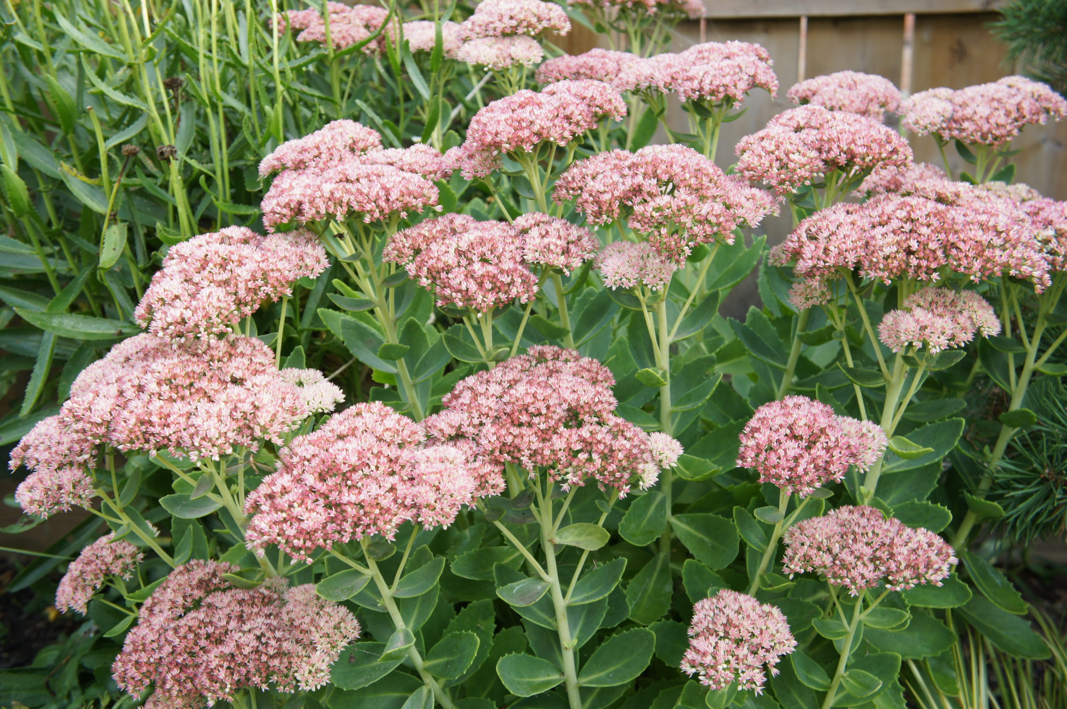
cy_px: 354
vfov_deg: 25.7
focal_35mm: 52
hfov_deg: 37.9
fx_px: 1555
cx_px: 534
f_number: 5.6
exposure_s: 1/125
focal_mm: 35
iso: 200
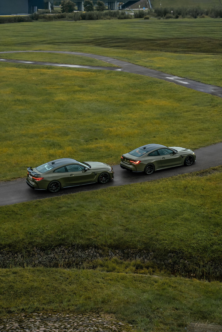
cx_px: 111
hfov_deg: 22.3
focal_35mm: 61
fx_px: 564
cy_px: 166
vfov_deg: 32.9
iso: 500
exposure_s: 1/100
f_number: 3.2
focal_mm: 61
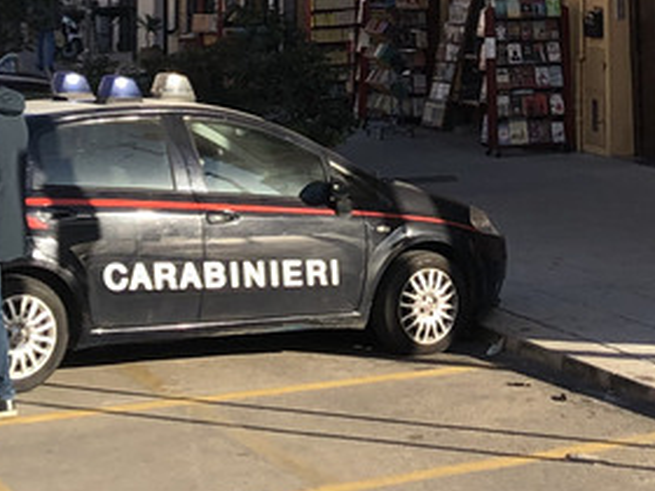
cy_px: -299
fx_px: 2271
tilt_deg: +4.6
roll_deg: +2.0
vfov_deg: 11.7
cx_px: 508
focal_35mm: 120
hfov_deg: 16.3
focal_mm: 4
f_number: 1.8
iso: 20
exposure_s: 1/917
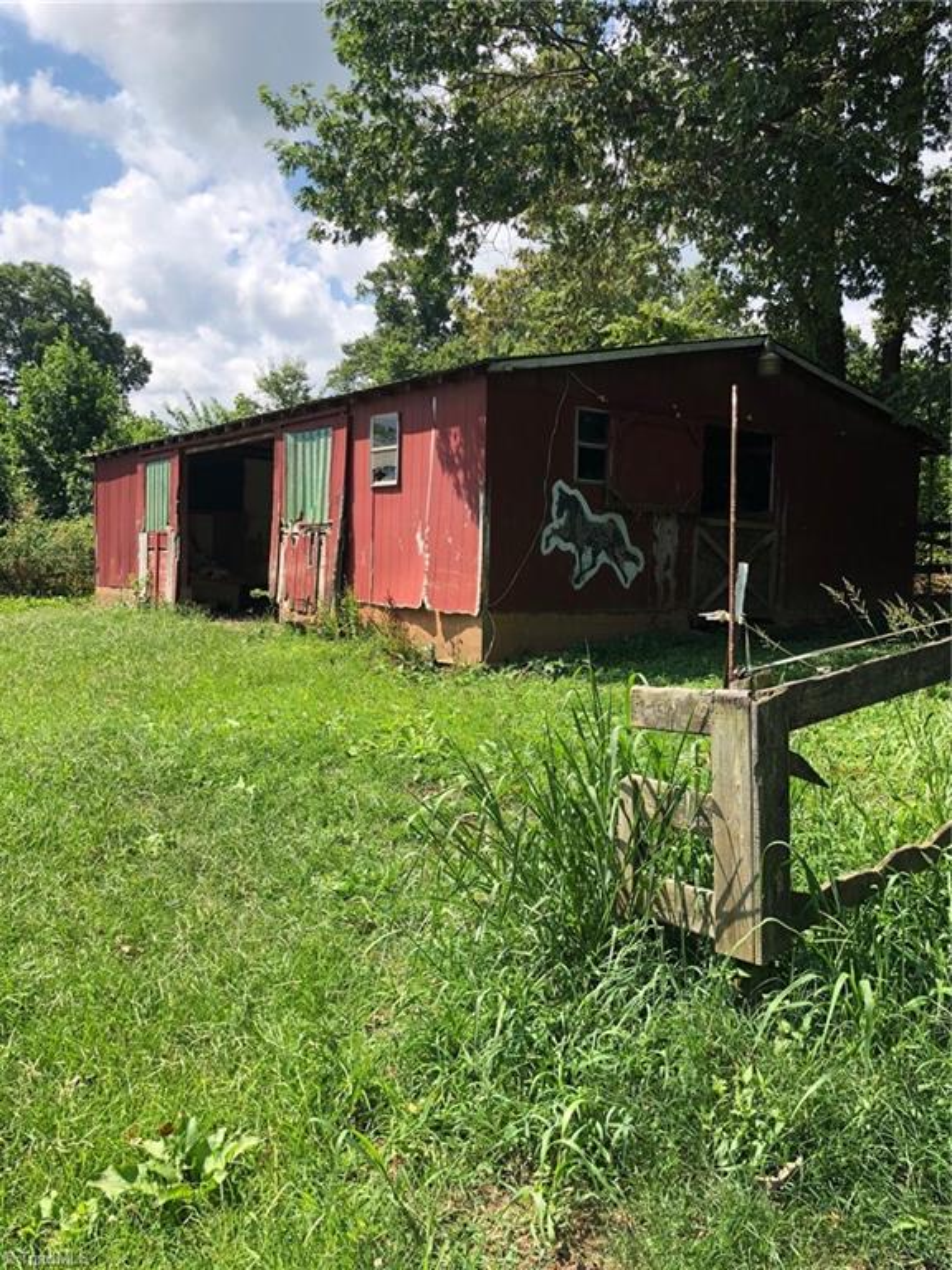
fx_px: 1027
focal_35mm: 28
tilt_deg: -3.5
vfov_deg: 63.4
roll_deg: -0.1
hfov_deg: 49.7
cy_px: 635
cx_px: 476
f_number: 1.8
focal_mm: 4
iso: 20
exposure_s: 1/827
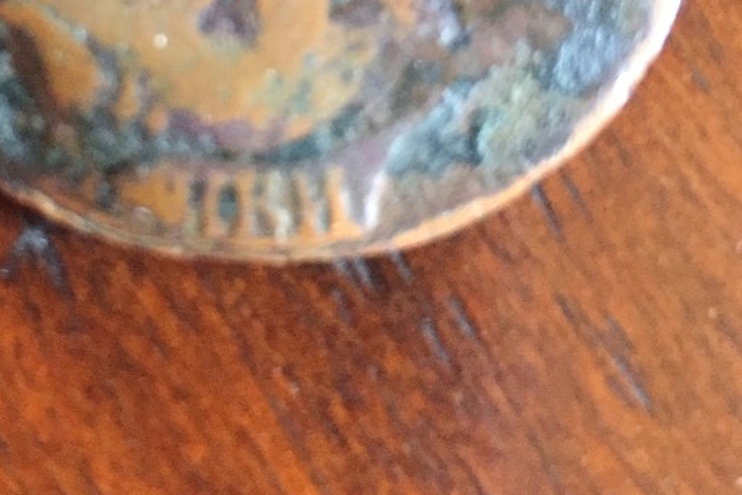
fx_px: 1361
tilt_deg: -85.2
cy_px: -131
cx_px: 258
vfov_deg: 19.2
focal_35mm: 66
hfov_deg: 30.3
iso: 250
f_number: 2.2
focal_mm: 4.15
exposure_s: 1/30
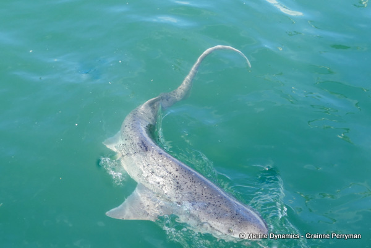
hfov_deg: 49.5
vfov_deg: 34.3
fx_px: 402
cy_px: 124
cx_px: 186
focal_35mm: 39
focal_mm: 14.24
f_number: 3.1
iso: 125
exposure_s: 1/400
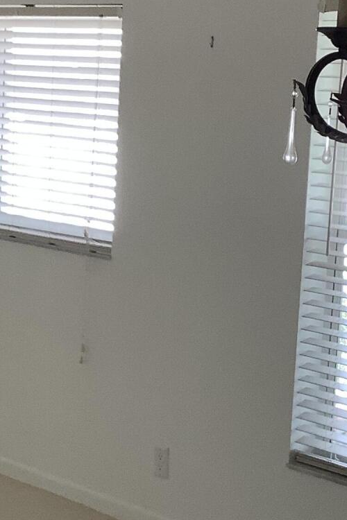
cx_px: 276
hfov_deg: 15.8
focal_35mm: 86
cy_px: 315
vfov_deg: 23.6
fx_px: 1243
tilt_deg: -8.8
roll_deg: -4.7
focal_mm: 3.3
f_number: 2.4
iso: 50
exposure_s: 1/60
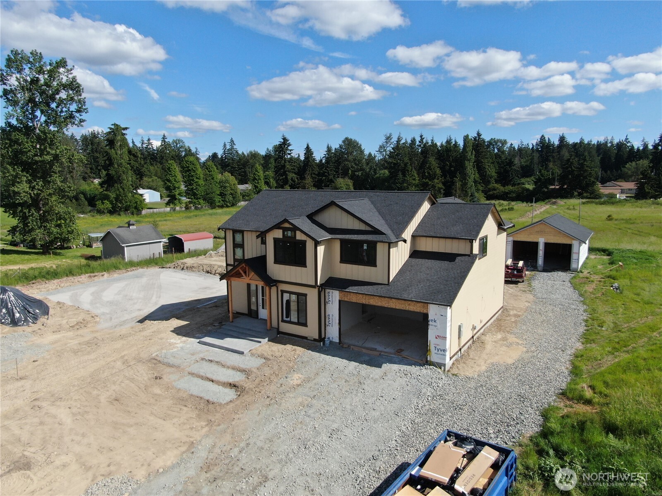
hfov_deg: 71.6
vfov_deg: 56.8
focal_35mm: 24
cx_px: 331
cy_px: 248
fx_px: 459
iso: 110
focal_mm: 4.39
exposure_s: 1/1600
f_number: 2.8
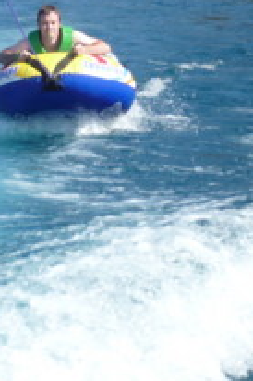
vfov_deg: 8.8
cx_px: 15
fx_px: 2471
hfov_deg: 5.9
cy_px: 96
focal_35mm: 234
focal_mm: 17
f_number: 4.9
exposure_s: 1/320
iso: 100
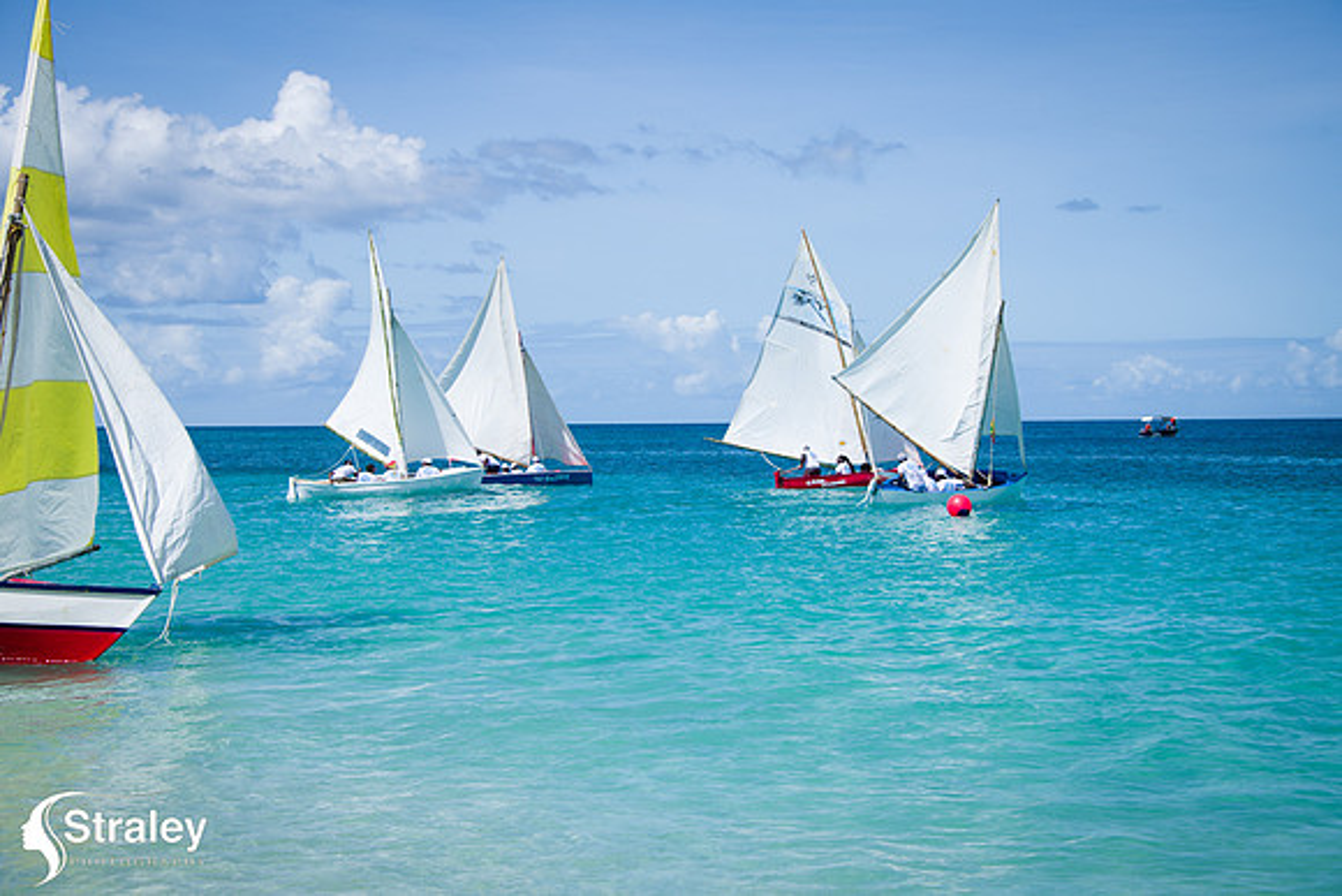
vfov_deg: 20.0
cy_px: 448
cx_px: 671
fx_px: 2541
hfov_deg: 29.6
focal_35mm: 68
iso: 64
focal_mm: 68
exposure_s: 1/320
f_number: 8
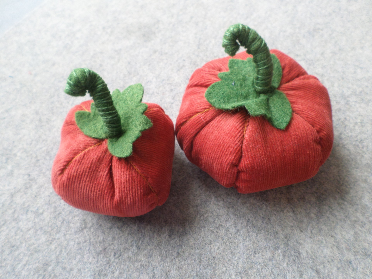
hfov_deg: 69.4
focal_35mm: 25
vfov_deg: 54.9
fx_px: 269
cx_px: 186
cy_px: 140
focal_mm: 4.5
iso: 100
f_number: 2.5
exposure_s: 1/30
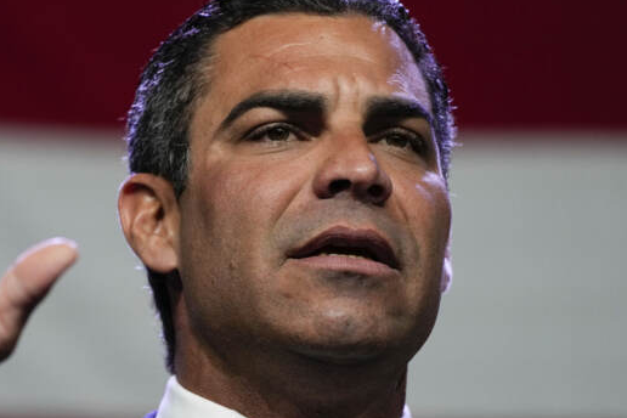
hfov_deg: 3.5
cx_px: 202
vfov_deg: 2.3
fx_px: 10362
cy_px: 238
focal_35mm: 595
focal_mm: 400
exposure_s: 1/320
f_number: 5.6
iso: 2500
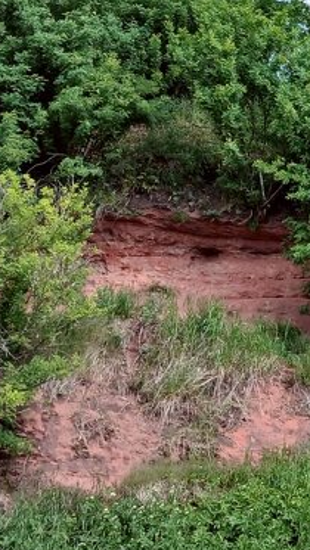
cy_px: 164
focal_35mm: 81
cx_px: 602
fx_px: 1183
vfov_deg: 26.0
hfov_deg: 13.1
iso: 20
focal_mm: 3.98
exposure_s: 1/157
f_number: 1.8
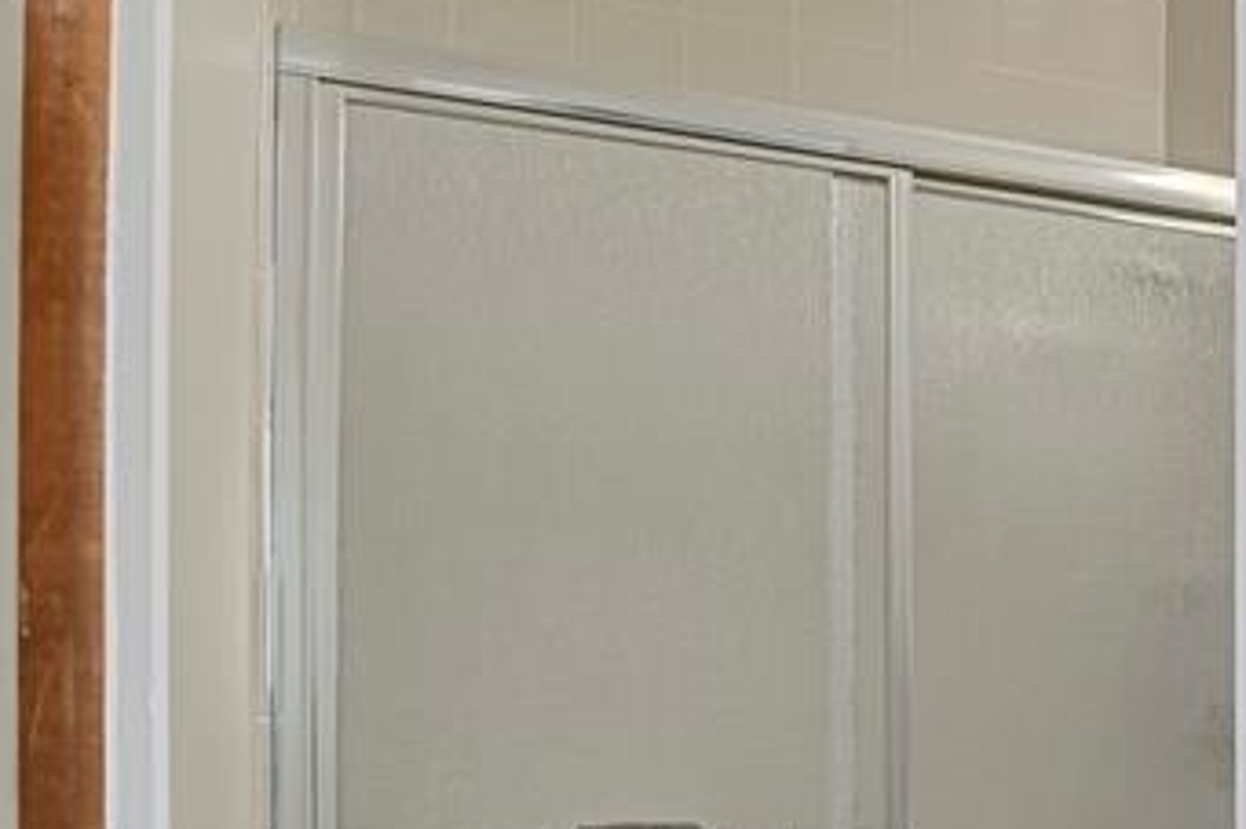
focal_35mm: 51
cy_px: 752
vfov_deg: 25.6
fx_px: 1764
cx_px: 1710
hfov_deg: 29.4
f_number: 8
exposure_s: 1/20
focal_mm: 17
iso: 11400
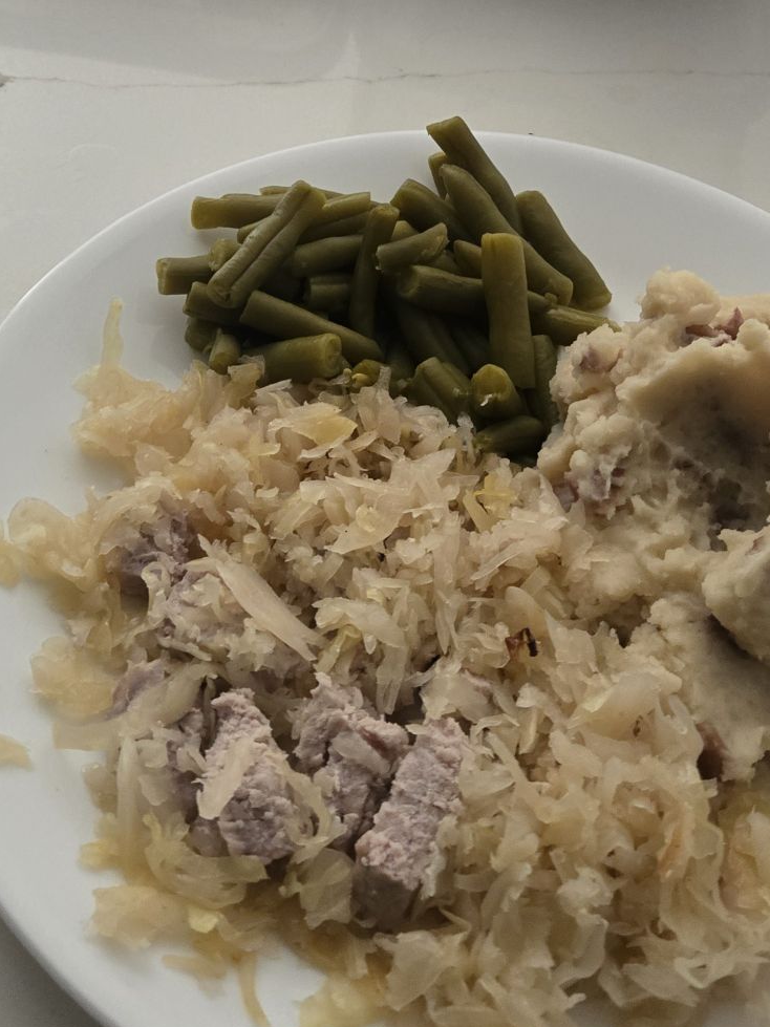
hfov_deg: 30.9
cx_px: 382
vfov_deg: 39.4
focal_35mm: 47
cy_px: 260
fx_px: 1394
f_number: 1.8
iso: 500
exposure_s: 1/60
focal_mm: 5.4
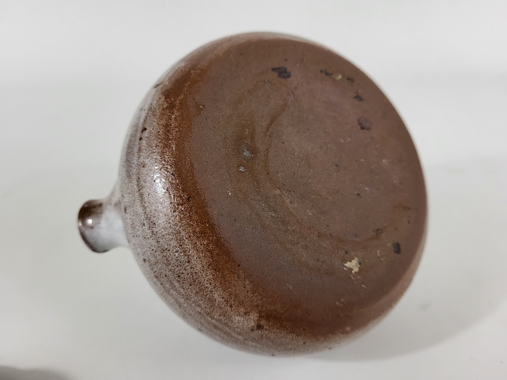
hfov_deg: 67.3
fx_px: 381
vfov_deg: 53.1
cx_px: 254
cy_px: 190
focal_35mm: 26
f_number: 1.8
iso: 320
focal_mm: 5.4
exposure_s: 1/100
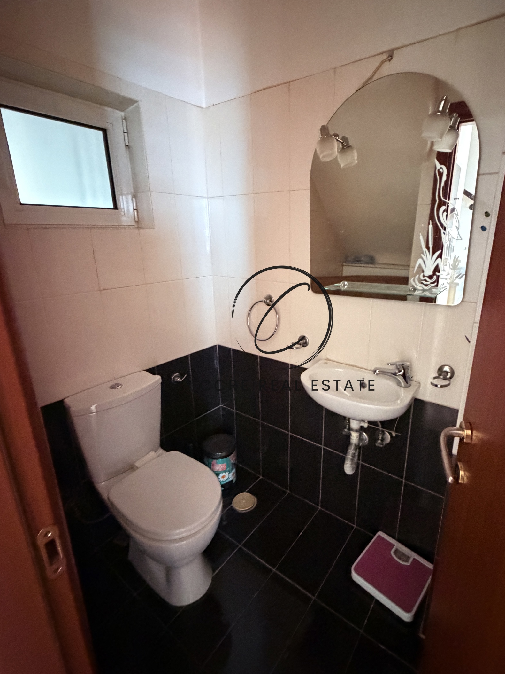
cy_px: 328
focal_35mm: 17
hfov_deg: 74.3
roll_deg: -1.1
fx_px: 331
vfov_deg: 91.0
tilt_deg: -15.8
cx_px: 287
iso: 1250
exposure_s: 1/47
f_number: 2.2
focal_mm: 2.22
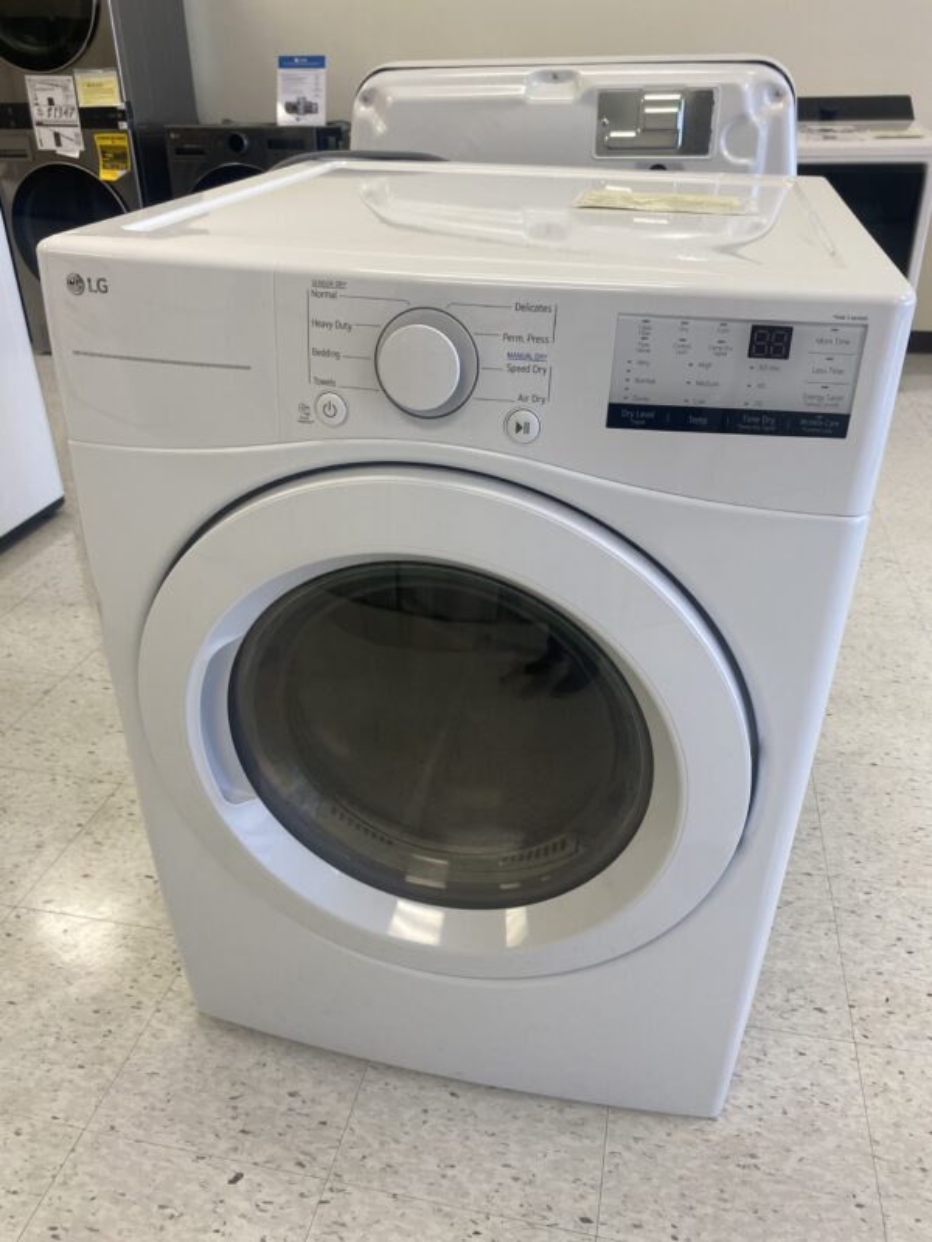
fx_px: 933
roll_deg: +0.6
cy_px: 621
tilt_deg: -26.8
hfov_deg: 53.1
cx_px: 466
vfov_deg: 67.3
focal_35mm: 26
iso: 32
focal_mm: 4.25
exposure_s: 1/65
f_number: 1.8
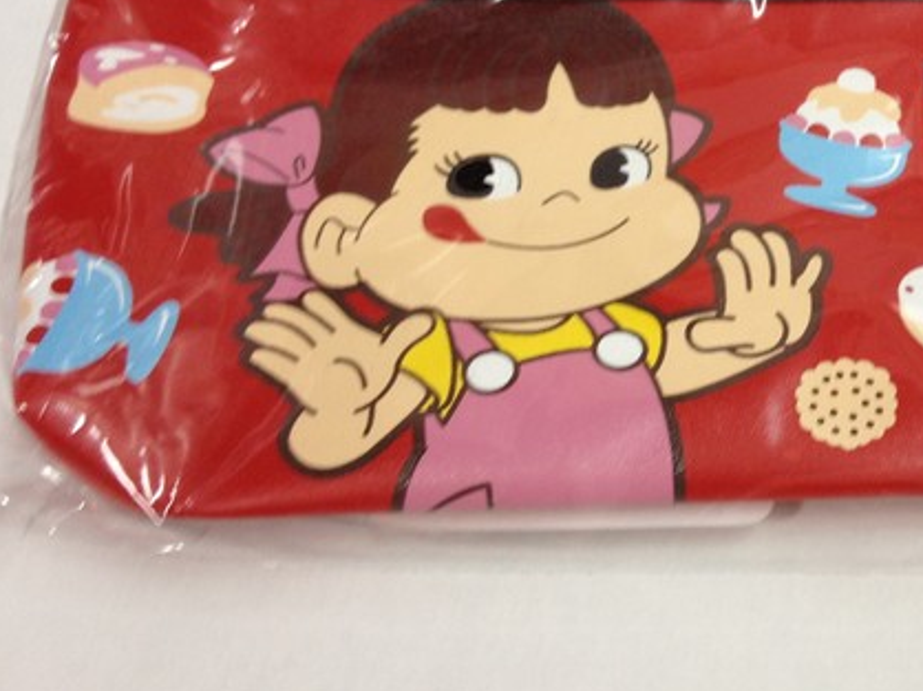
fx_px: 1785
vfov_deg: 21.8
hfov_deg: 27.9
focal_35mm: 67
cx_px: 839
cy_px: 219
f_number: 2.4
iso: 64
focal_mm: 4.28
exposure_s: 1/25
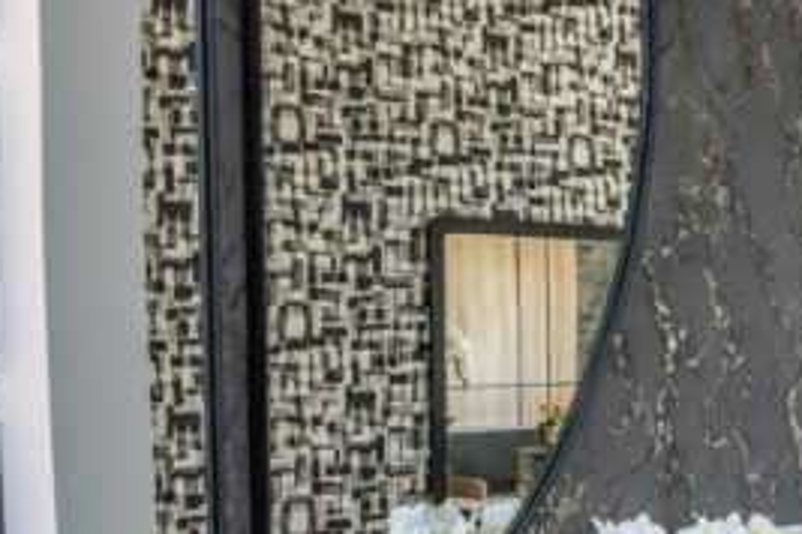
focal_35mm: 94
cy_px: 354
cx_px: 739
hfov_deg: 21.2
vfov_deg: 14.5
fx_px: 2094
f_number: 6.3
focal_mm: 24
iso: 1250
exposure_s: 1/200
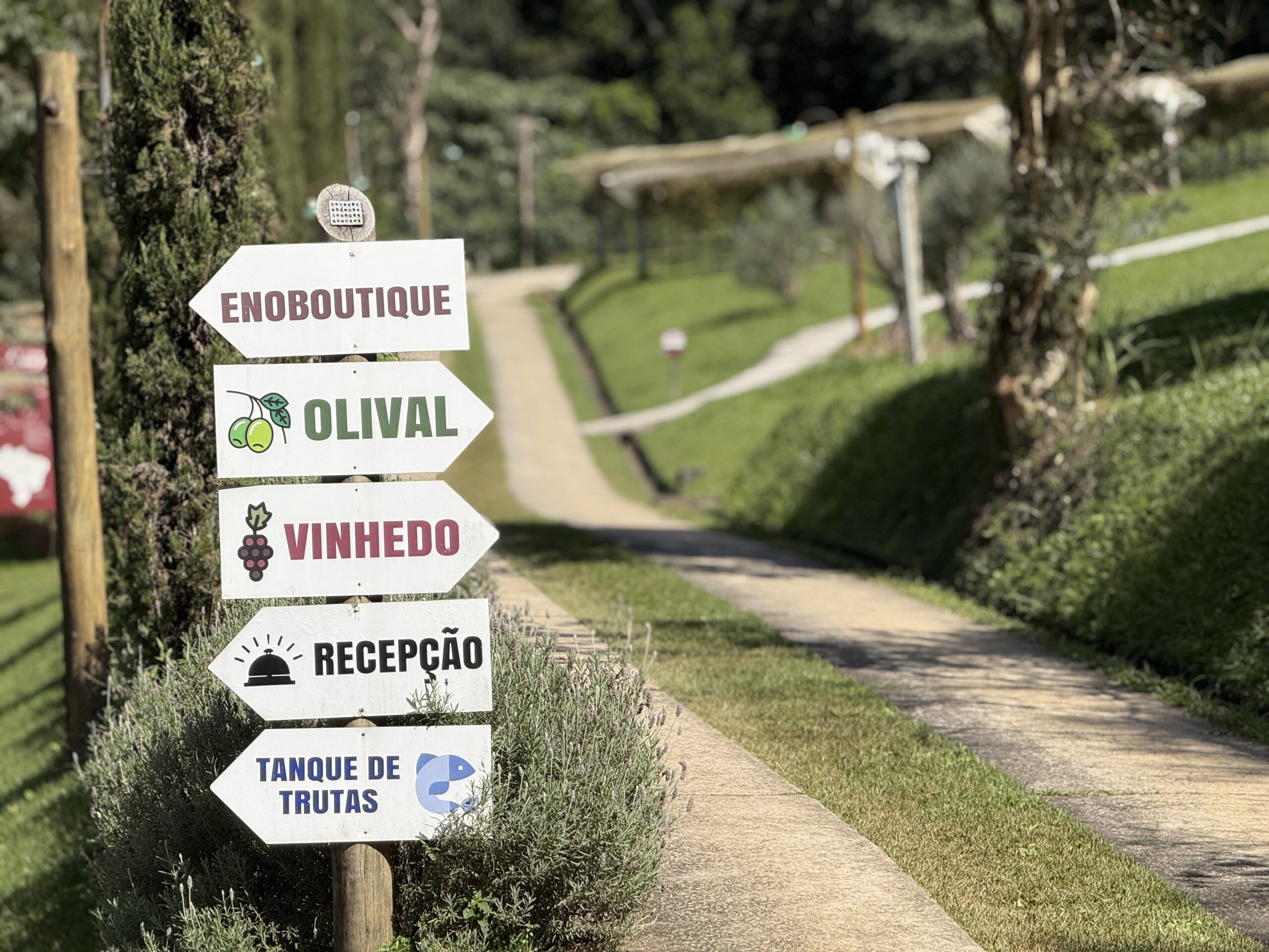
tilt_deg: +5.0
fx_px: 4399
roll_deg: +1.1
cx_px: 634
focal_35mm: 120
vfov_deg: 12.3
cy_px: 476
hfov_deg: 16.4
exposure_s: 1/1513
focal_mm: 15.66
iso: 50
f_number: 2.8
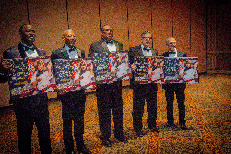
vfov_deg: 37.9
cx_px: 116
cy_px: 77
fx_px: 225
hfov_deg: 54.4
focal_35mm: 35
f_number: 4
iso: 6400
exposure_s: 1/160
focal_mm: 35
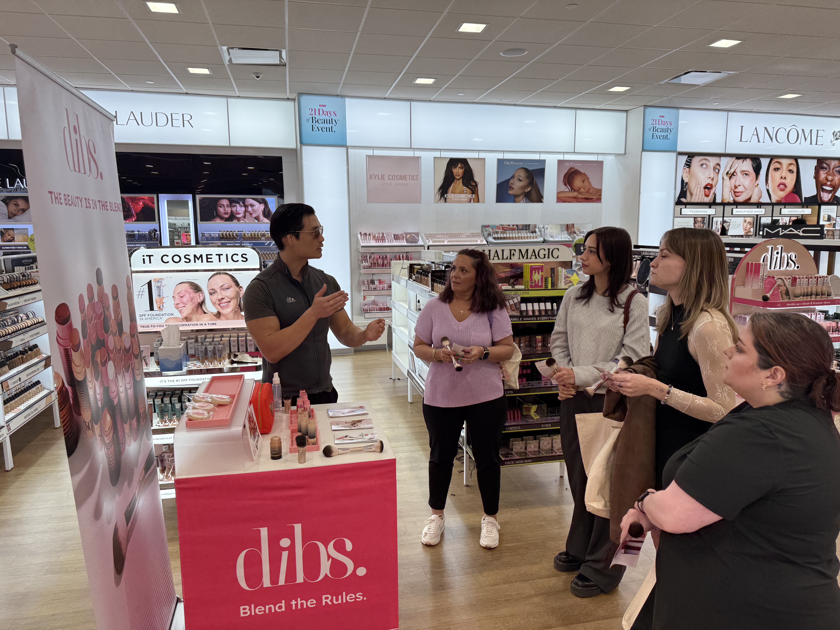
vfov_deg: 56.8
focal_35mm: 24
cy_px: 315
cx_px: 420
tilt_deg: -7.8
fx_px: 582
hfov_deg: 71.6
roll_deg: +0.3
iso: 80
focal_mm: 6.76
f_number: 1.78
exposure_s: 1/326
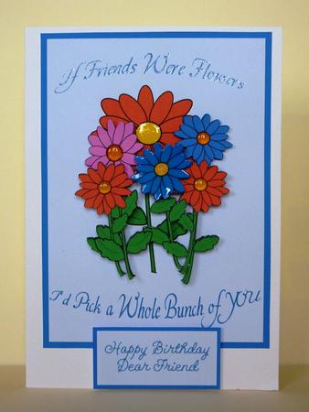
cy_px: 206
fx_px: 571
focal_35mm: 48
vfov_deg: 39.6
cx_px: 154
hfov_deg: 30.3
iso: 400
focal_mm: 7.9
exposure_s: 1/20
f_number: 3.8
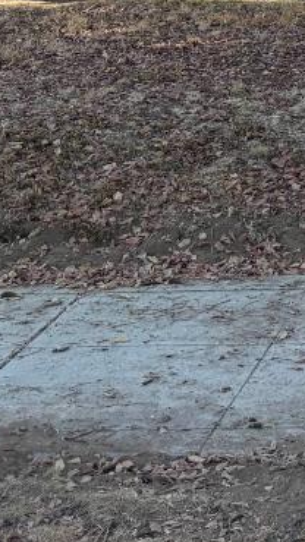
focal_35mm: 106
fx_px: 1525
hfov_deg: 10.3
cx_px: 663
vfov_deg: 18.1
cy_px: -257
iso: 100
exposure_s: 1/813
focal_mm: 6.76
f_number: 1.78
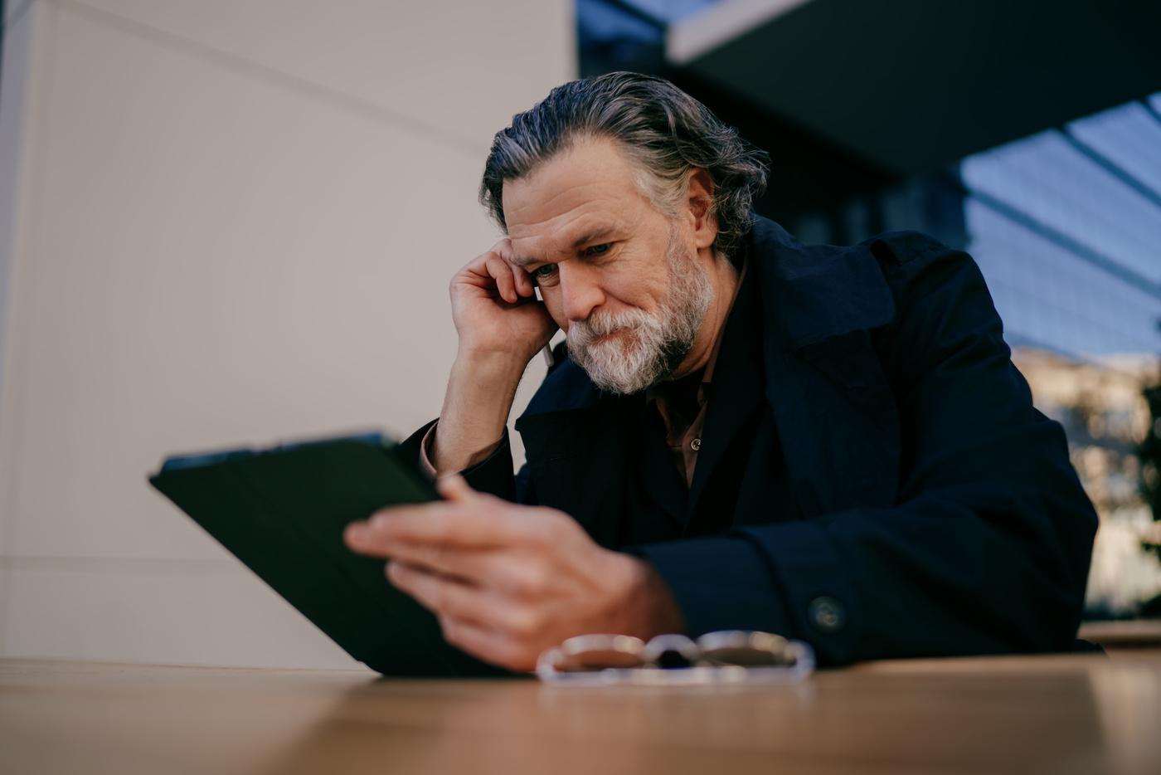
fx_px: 1129
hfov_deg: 54.4
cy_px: 388
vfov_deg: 37.9
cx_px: 580
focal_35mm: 35
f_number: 1.7
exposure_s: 1/500
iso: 100
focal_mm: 35
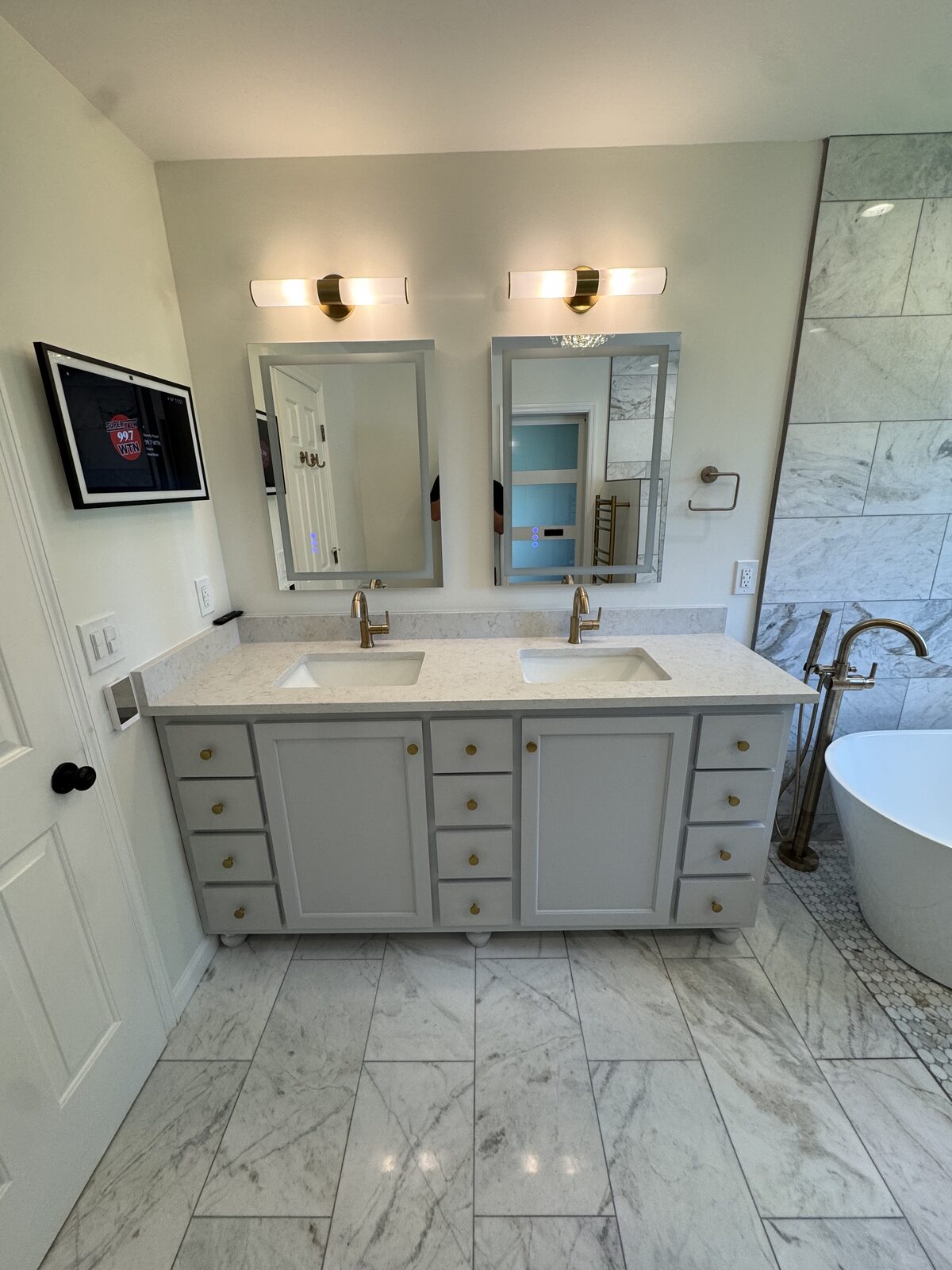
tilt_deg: -16.9
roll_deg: +2.2
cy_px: 635
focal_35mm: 14
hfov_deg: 85.7
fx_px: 513
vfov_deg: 102.1
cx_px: 476
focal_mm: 2.22
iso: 125
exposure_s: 1/120
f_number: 2.2
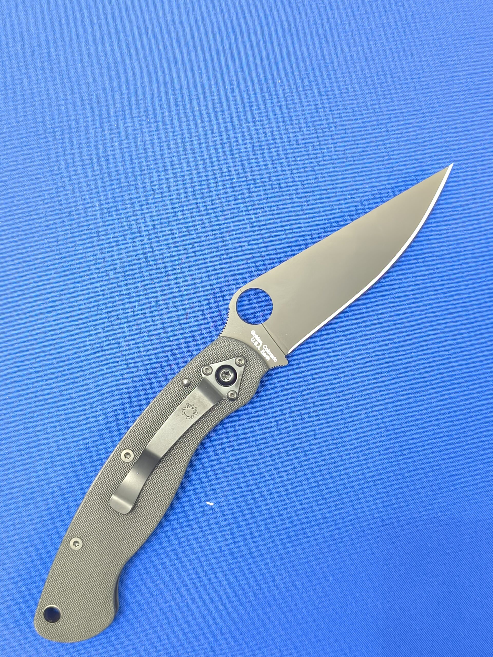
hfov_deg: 32.9
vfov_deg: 42.9
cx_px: 246
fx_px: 836
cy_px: 328
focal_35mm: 44
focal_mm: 6.14
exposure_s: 1/33.3
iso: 1250
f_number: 1.65
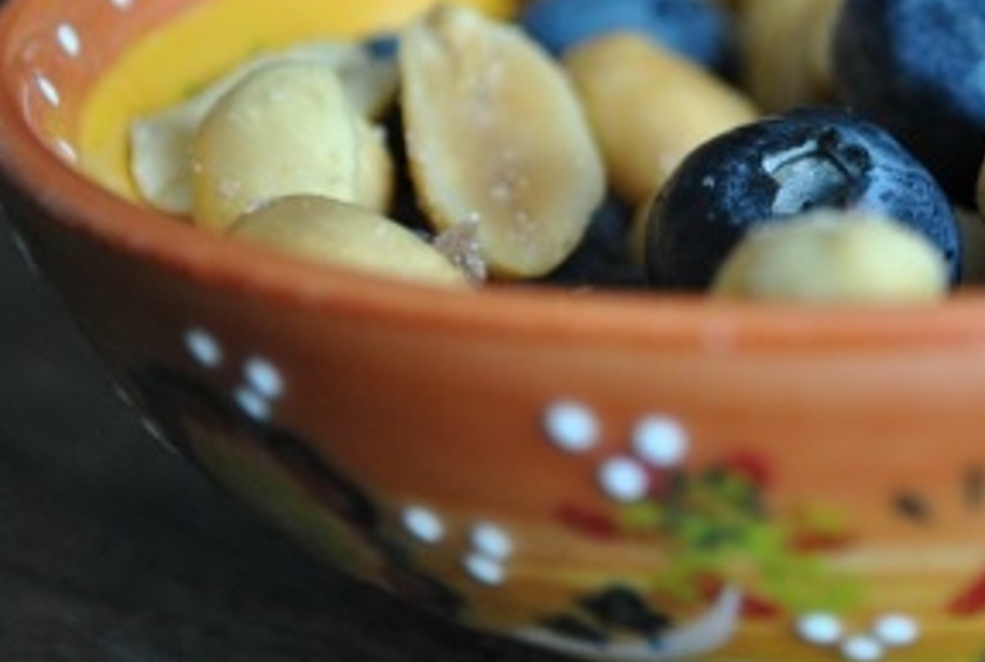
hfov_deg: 16.9
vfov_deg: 11.5
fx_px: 3264
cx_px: 882
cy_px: 130
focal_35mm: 119
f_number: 5
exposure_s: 1/30
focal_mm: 38
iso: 400
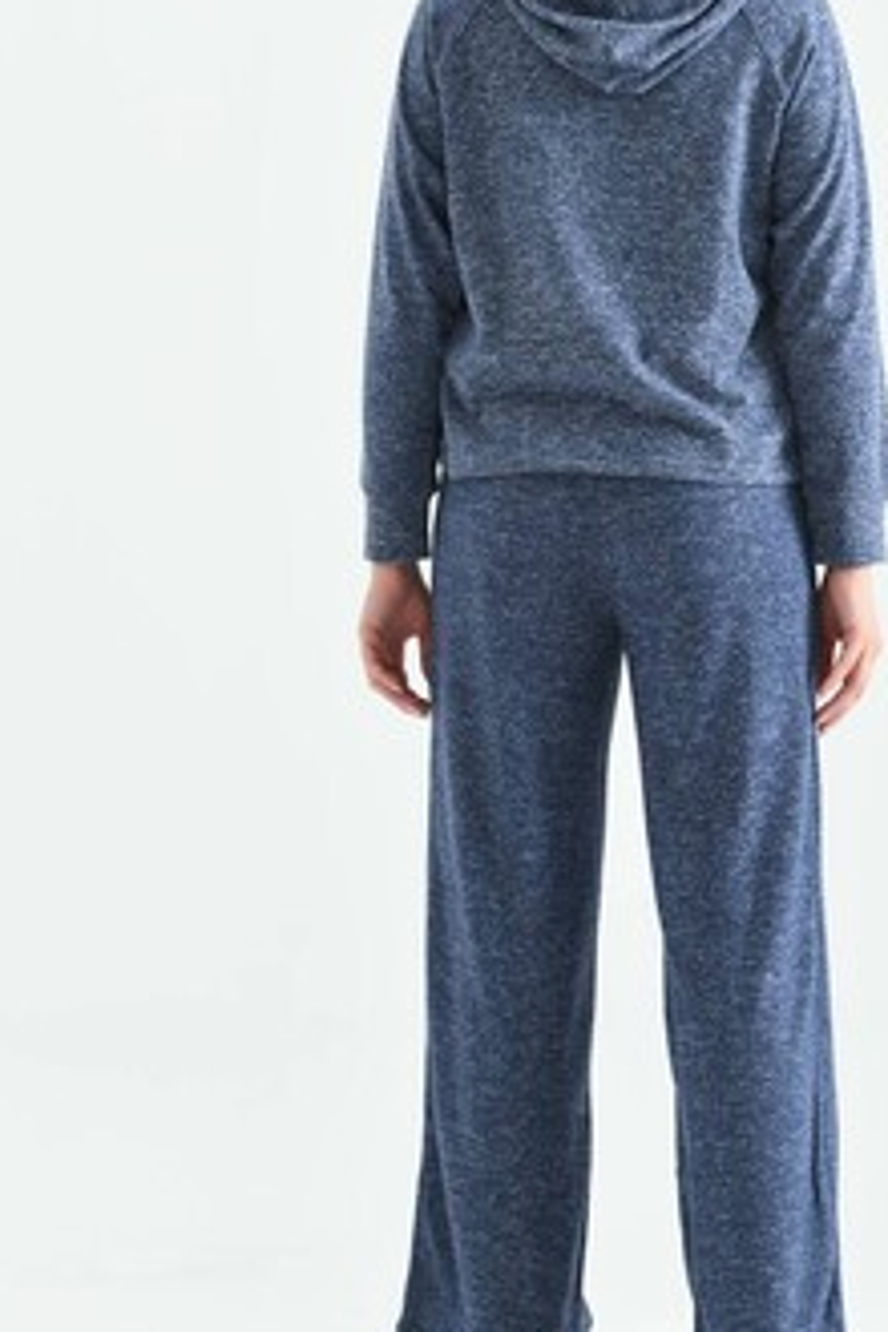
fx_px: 4847
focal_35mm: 131
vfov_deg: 15.6
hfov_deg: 10.5
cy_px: 541
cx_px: 618
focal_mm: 80
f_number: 5.6
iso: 100
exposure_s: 1/125
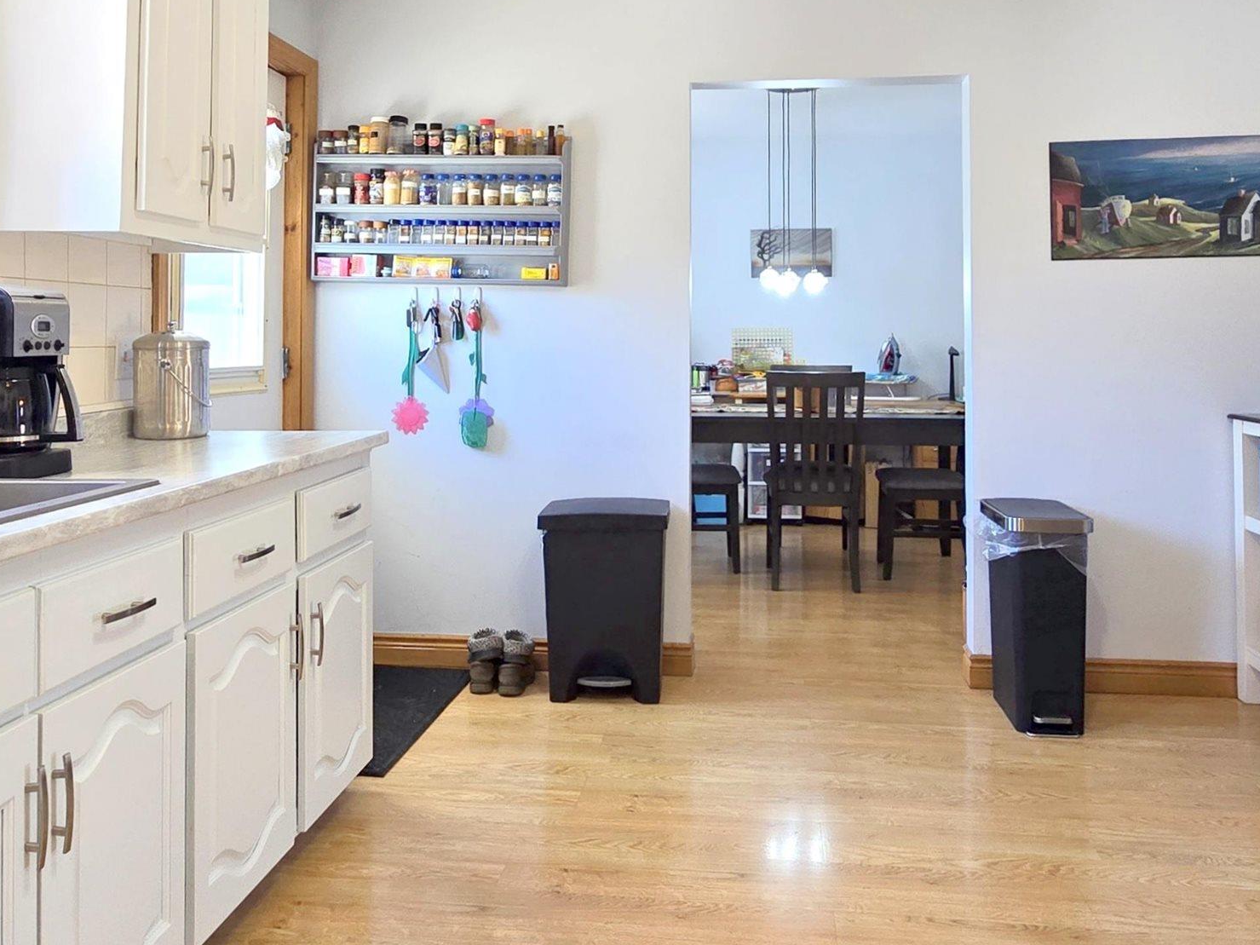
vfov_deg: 50.3
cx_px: 634
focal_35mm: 27
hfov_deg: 65.3
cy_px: 304
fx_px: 983
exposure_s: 1/60
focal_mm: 2.2
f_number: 2.2
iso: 64
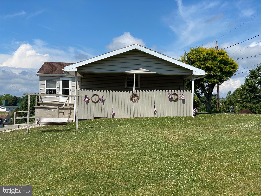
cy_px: 98
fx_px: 392
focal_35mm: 52
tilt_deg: +2.0
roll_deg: -1.9
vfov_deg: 28.0
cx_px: 130
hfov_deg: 36.8
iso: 20
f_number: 2
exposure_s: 1/1996
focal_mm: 6
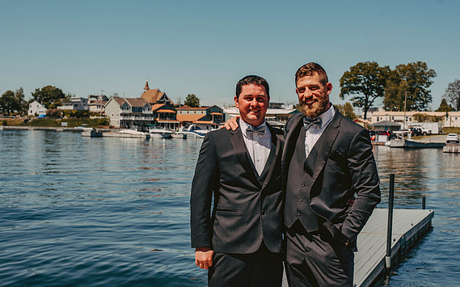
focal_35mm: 52
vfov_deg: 24.8
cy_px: 135
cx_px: 232
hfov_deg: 38.9
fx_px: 652
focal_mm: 50
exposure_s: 1/500
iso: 125
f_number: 6.3
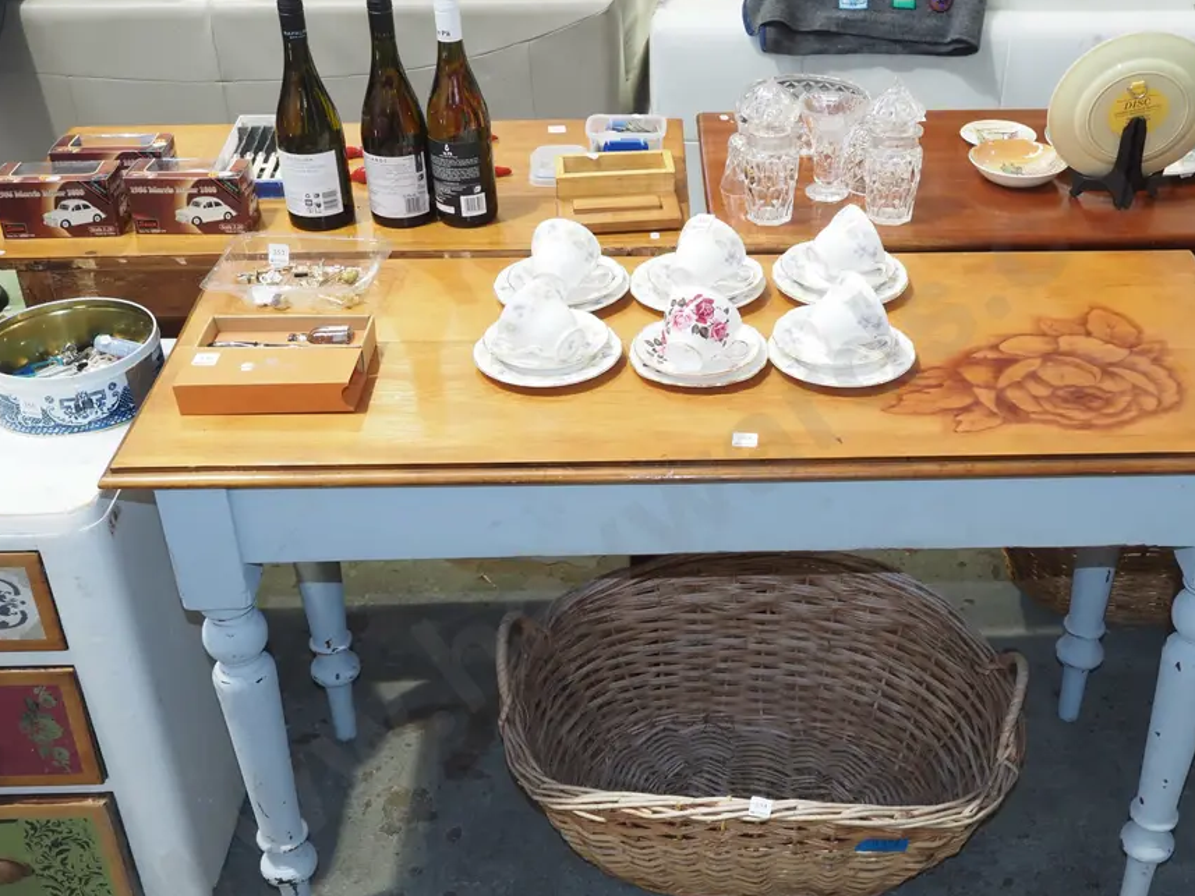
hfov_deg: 43.7
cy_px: 489
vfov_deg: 33.6
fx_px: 1485
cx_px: 710
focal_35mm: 43
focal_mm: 18
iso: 1000
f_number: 5.6
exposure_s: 1/60
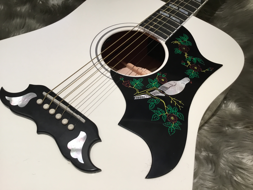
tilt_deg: -58.0
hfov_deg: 58.4
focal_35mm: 31
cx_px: 126
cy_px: 95
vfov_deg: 45.4
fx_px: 227
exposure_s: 1/30
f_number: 2.4
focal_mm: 3.3
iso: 64
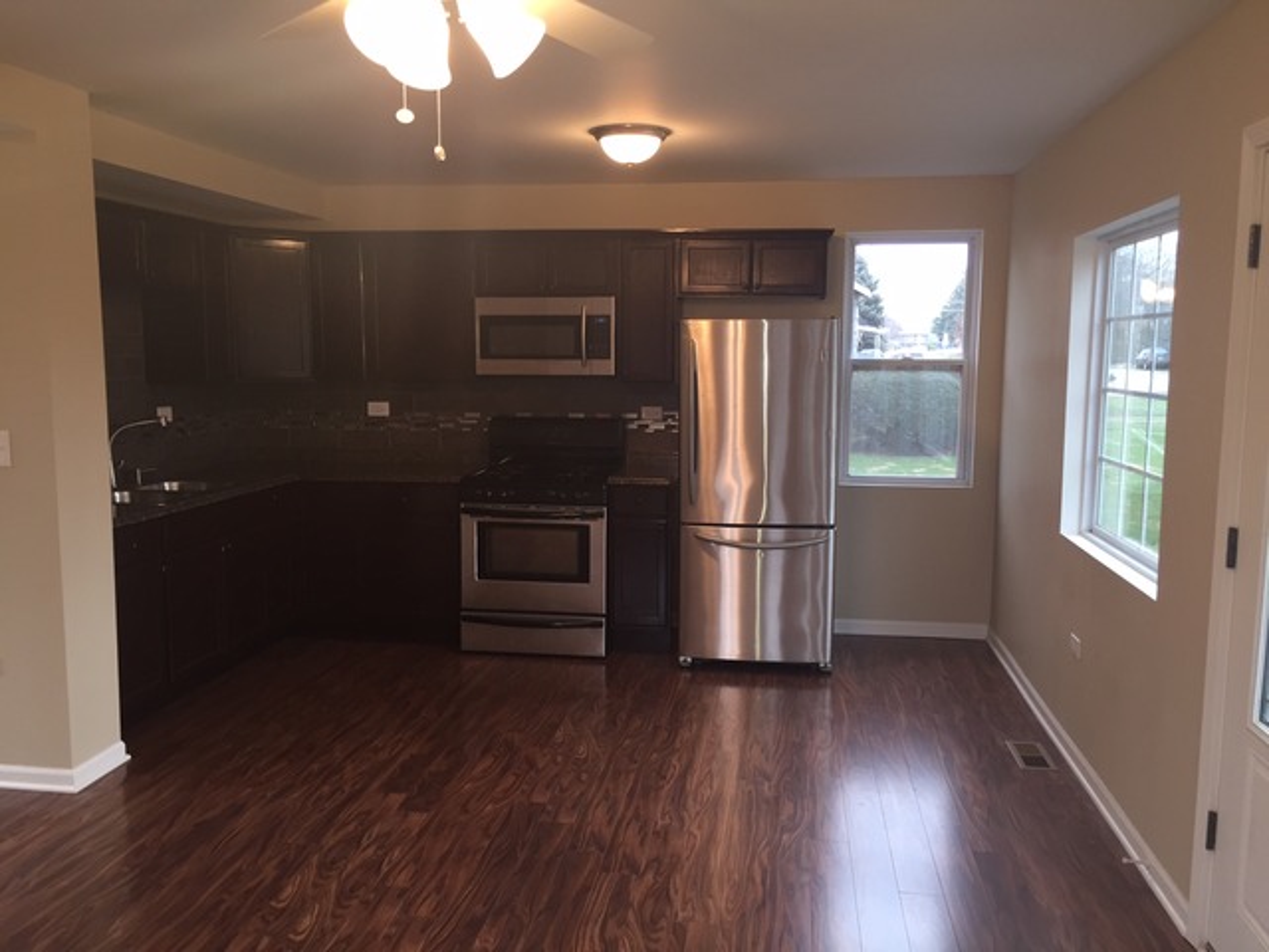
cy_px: 476
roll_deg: -0.6
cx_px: 634
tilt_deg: -6.5
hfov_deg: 61.7
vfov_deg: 48.2
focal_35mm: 29
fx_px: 1063
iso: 64
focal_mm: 4.15
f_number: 2.2
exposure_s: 1/30
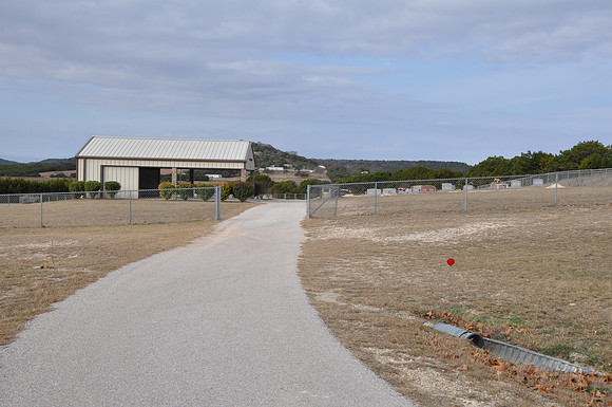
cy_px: 204
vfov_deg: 25.7
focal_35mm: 52
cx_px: 306
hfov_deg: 37.9
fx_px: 891
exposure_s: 1/125
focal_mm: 35
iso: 200
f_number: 11
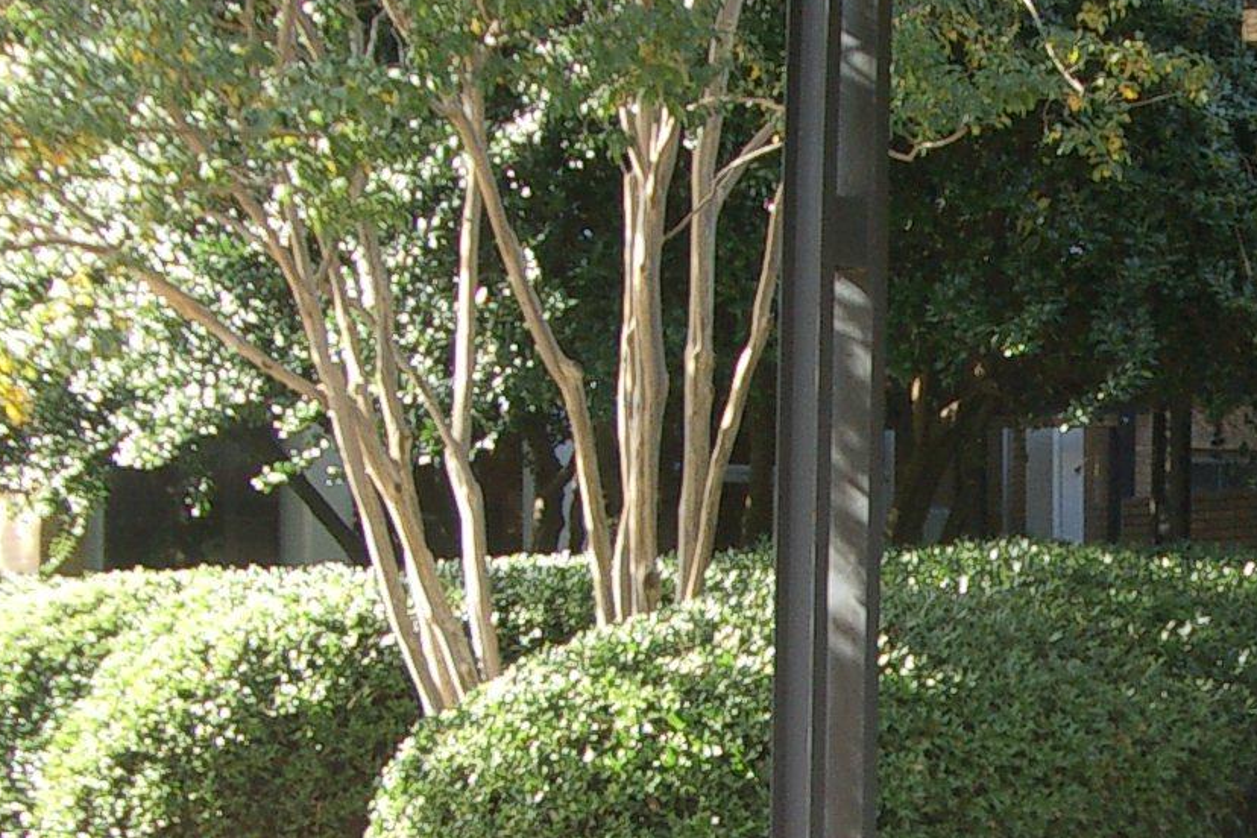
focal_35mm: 90
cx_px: 1190
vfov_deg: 15.0
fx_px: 3142
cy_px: 753
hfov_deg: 22.0
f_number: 2.6
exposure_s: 1/100
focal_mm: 5.8
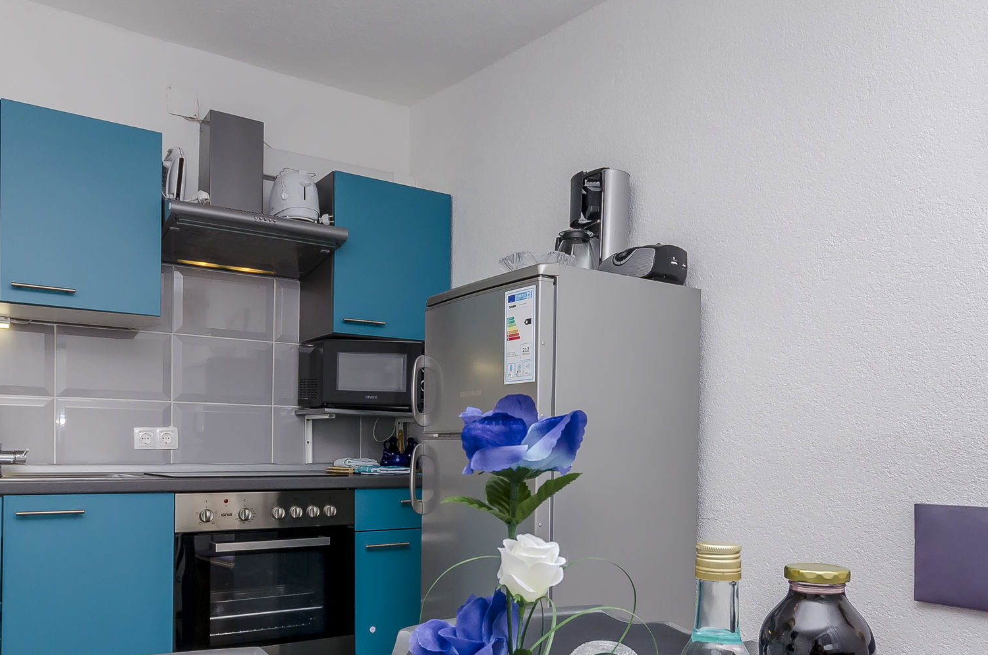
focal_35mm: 28
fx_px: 767
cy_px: 446
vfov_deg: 45.4
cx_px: 488
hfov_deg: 65.6
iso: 200
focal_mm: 10
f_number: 9
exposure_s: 1/80
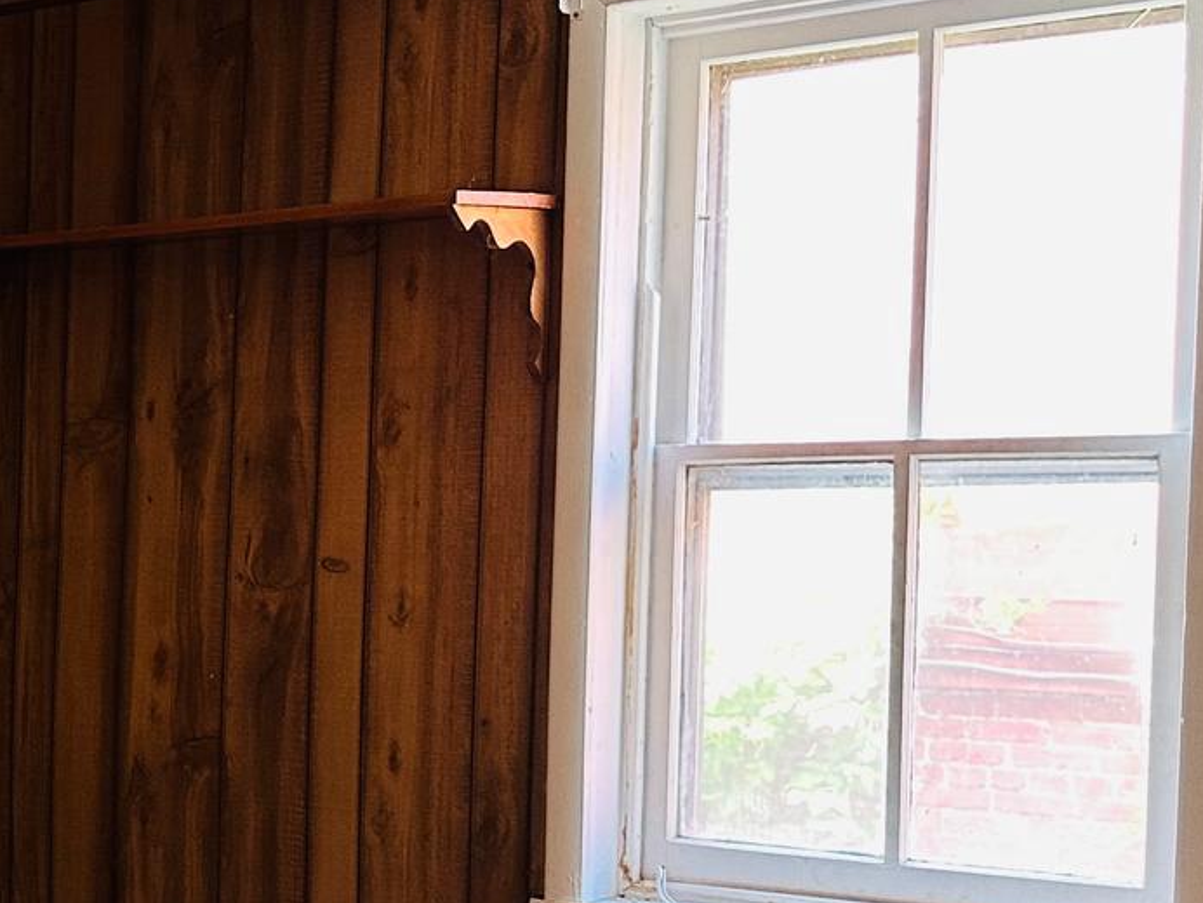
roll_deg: -0.4
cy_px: 668
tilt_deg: -3.2
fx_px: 2467
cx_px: -308
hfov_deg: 24.4
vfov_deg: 20.6
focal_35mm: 71
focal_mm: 6.86
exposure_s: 1/60
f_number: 1.78
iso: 250
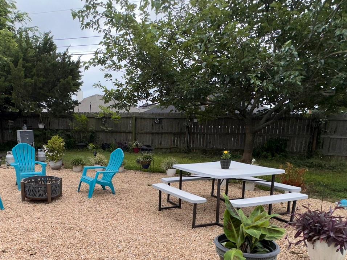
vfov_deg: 45.4
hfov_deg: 58.6
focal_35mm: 30
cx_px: 116
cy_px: 191
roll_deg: -1.0
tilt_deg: -12.5
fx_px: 301
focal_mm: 2.22
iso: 32
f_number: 2.2
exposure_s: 1/895
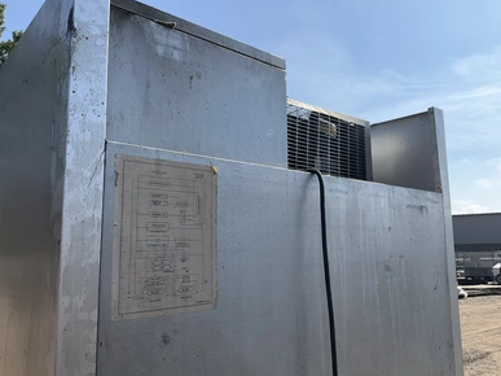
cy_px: 184
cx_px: 243
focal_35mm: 30
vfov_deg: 46.8
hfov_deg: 60.0
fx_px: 434
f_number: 1.8
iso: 25
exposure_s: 1/2959
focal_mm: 3
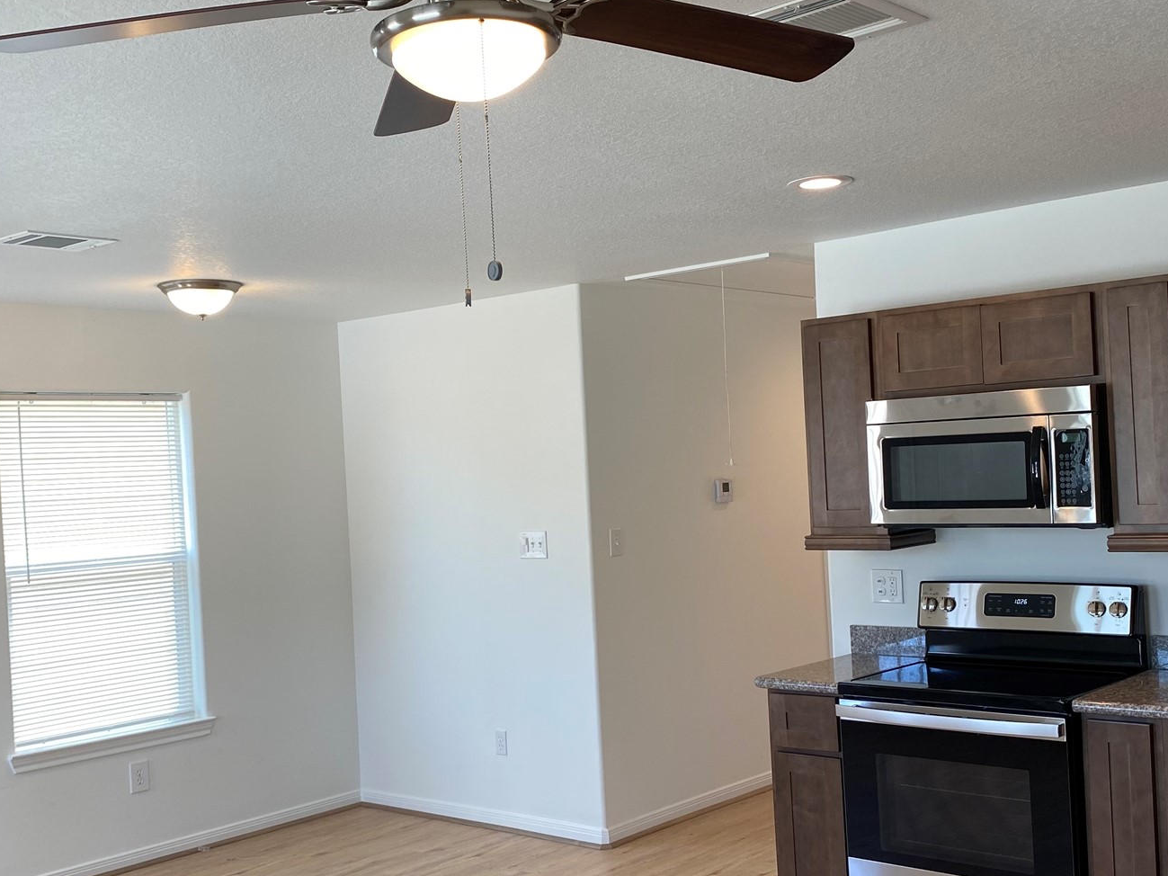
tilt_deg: -1.8
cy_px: 480
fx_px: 1383
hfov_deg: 45.8
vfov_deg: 35.1
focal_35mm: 41
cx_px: 606
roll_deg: +2.9
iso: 40
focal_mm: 4.25
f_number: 1.8
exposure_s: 1/120
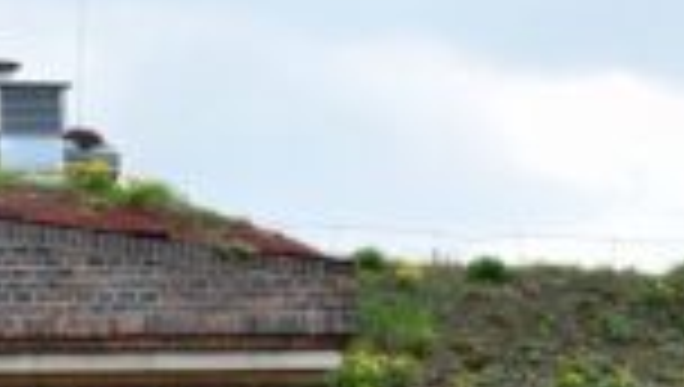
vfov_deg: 5.2
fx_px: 4199
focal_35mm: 231
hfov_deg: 9.3
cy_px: 700
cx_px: 36
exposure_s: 1/320
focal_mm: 35
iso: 200
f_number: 8
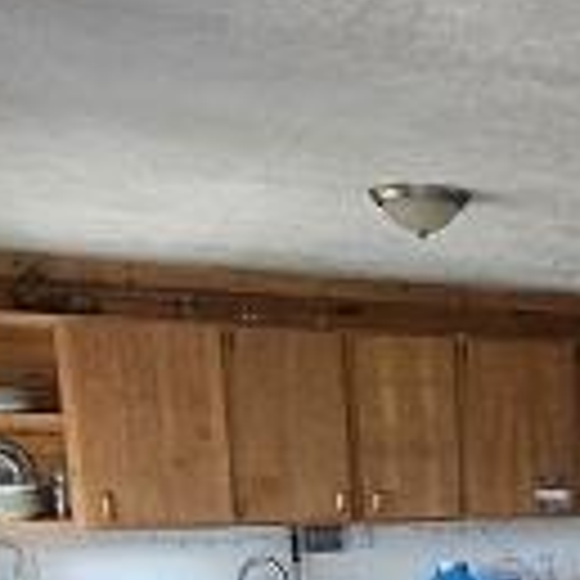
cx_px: 733
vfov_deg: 27.2
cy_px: 656
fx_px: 1081
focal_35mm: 57
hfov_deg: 26.1
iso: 1000
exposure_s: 1/60
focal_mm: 2.2
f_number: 2.2
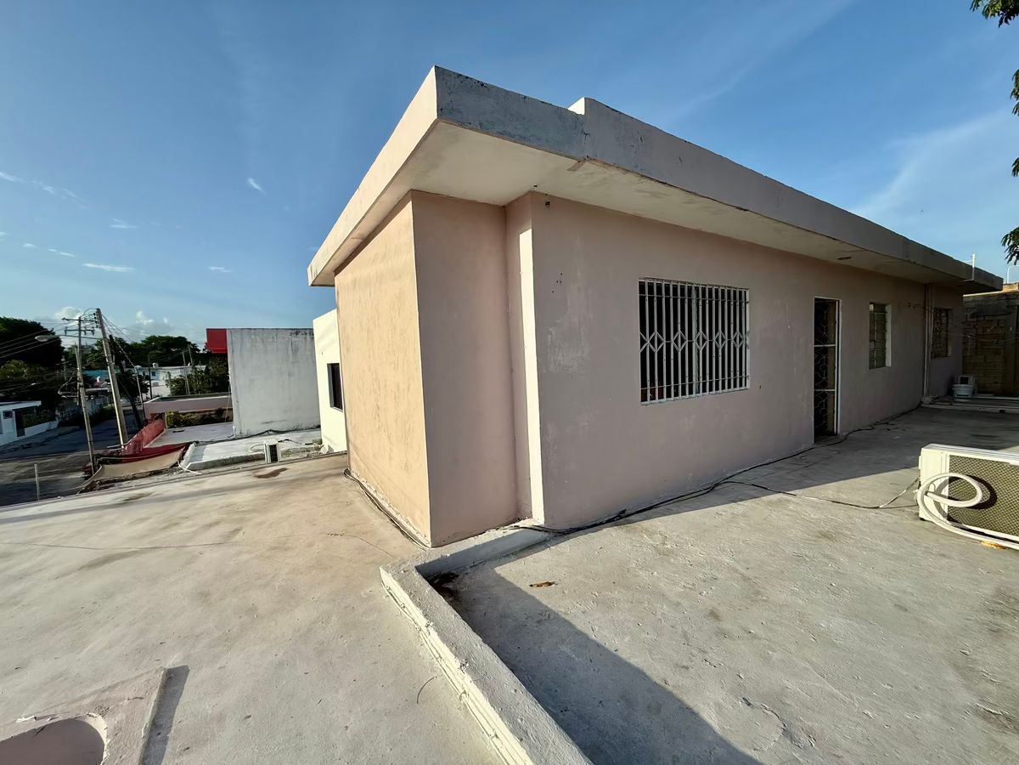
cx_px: 510
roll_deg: +2.1
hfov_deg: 102.1
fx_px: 412
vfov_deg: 85.7
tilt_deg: -3.2
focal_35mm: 14
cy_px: 382
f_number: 2.2
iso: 50
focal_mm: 2.22
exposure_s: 1/2092
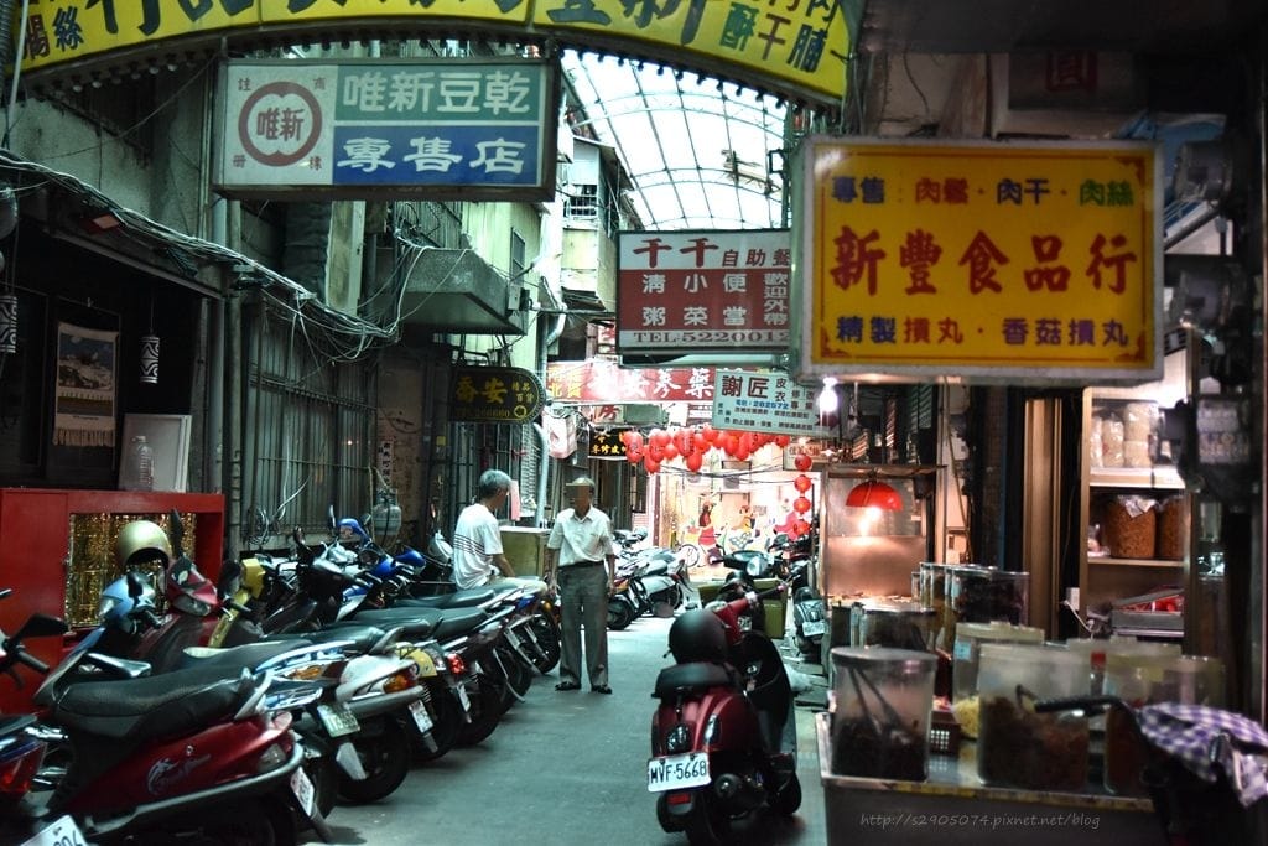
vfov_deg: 30.9
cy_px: 423
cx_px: 634
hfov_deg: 45.0
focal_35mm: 44
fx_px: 1532
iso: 1250
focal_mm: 29
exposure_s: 1/250
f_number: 2.8
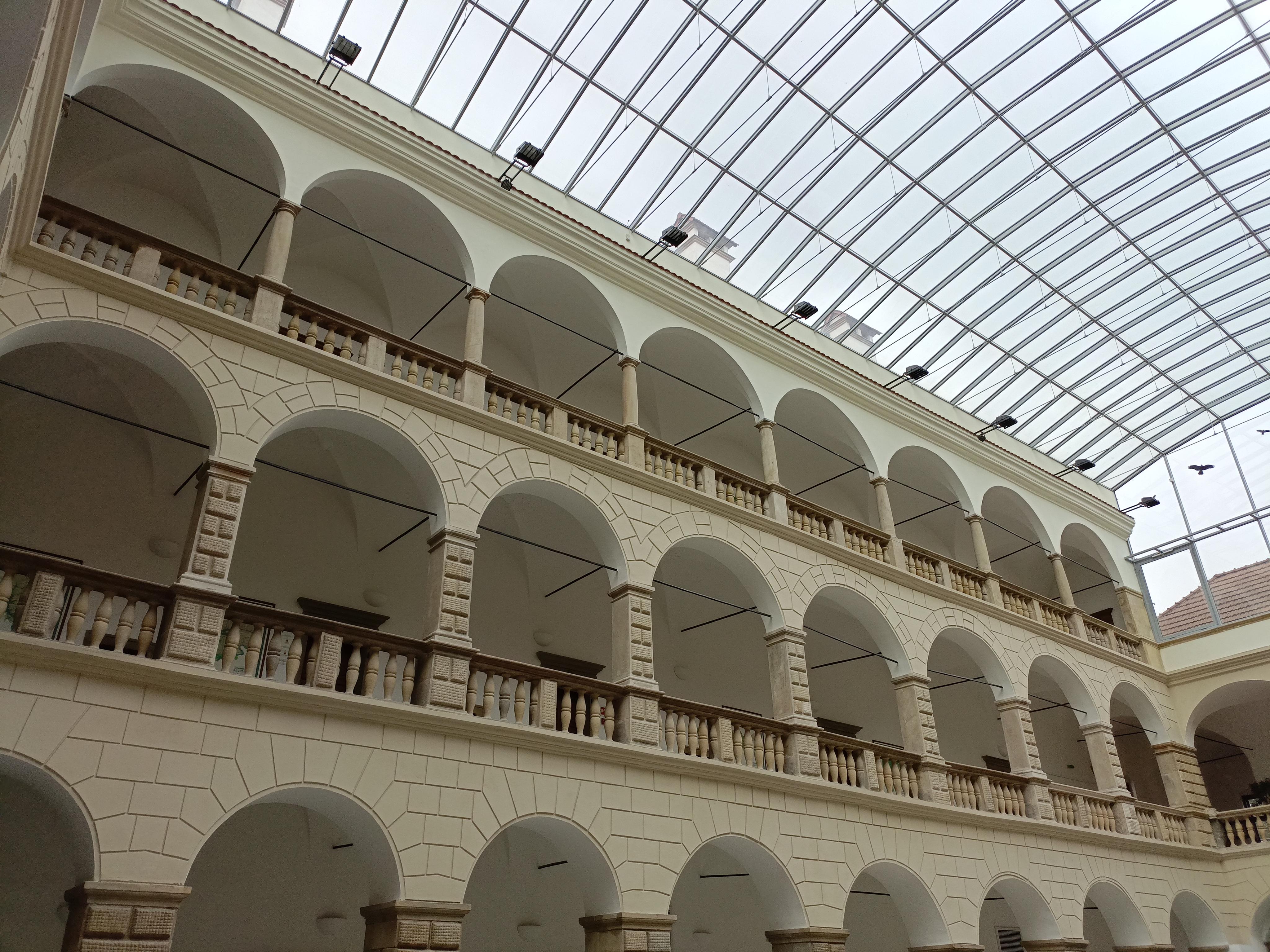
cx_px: 635
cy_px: 476
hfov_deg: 69.4
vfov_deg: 54.9
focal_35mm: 25
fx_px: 917
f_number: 1.69
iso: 112
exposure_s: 1/224
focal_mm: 4.76
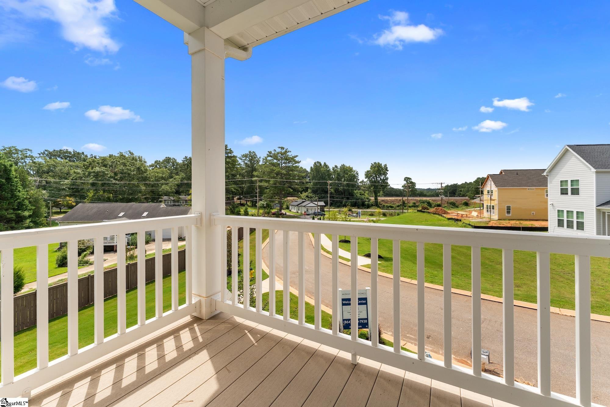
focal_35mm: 14
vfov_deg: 81.2
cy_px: 204
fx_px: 237
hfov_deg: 104.3
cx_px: 305
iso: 400
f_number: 5.6
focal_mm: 14
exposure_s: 1/2500
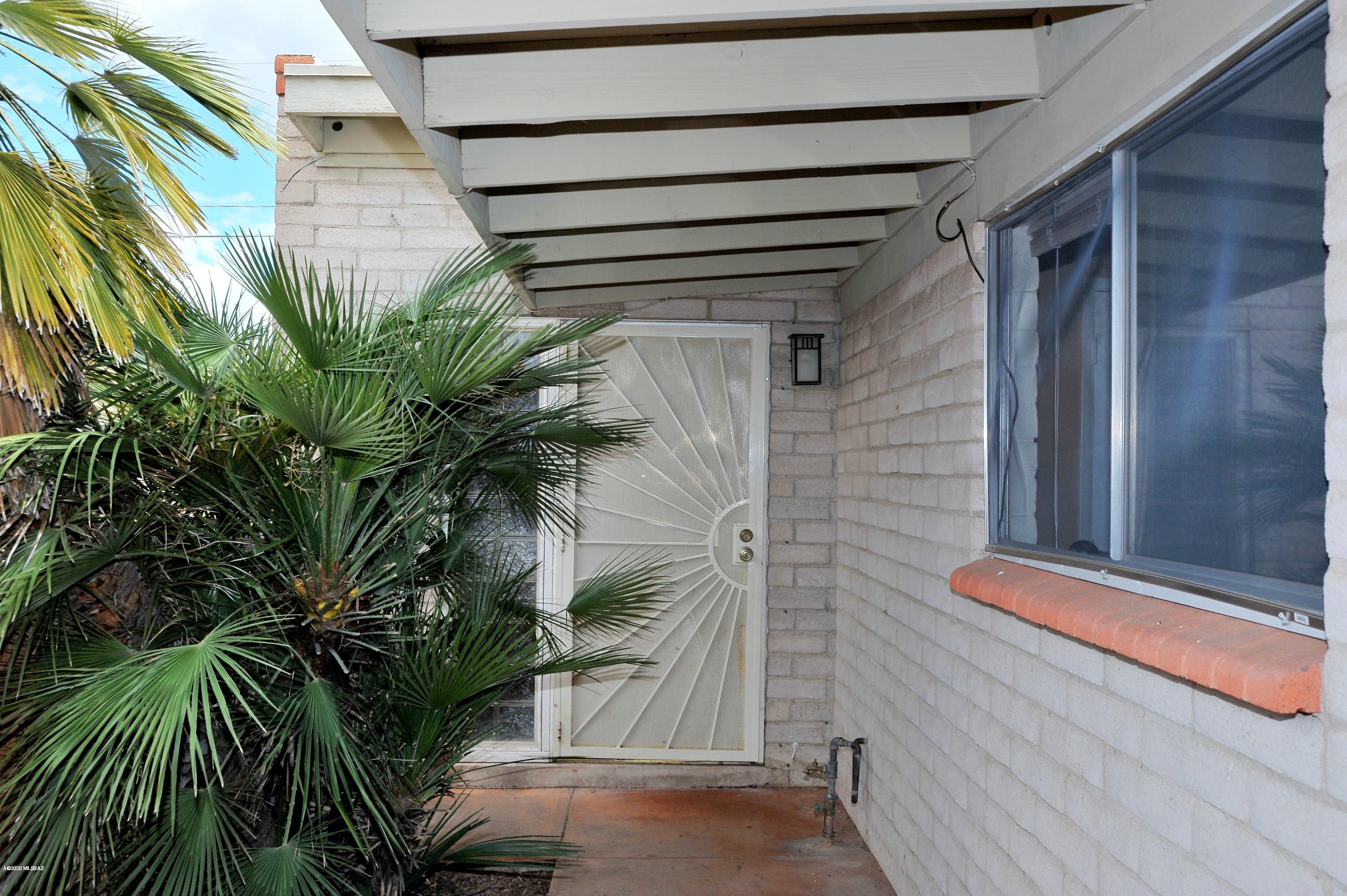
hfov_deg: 54.5
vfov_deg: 37.8
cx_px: 674
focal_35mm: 35
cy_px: 448
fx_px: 1309
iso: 320
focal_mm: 35
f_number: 11
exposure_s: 1/320
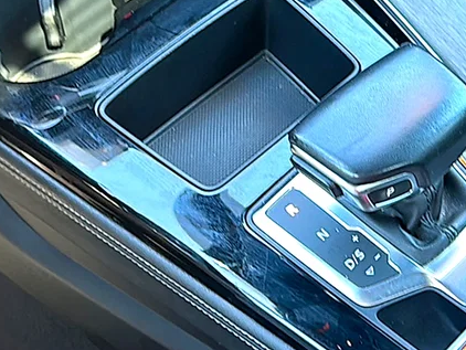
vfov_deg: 21.5
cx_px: 320
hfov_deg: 28.3
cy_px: 107
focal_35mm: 68
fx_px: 916
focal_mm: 6.86
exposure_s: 1/44
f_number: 1.78
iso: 80
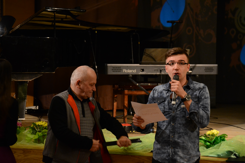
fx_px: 633
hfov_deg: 21.9
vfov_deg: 14.7
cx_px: 122
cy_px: 82
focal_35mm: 93
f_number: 4.2
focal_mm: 62
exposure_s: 1/50
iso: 1600
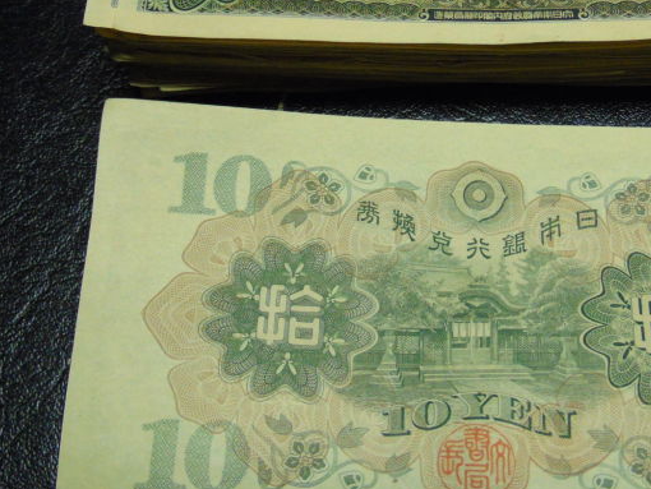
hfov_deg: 38.5
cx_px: 431
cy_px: 189
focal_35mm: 49
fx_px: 922
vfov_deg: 29.6
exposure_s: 1/30
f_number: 3
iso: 200
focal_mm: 4.5
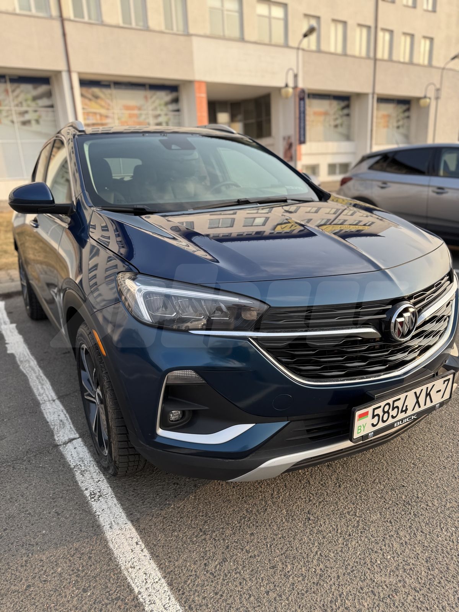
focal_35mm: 24
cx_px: 230
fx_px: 424
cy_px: 306
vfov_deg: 71.6
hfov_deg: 56.8
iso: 80
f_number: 1.78
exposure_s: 1/888
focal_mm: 6.76
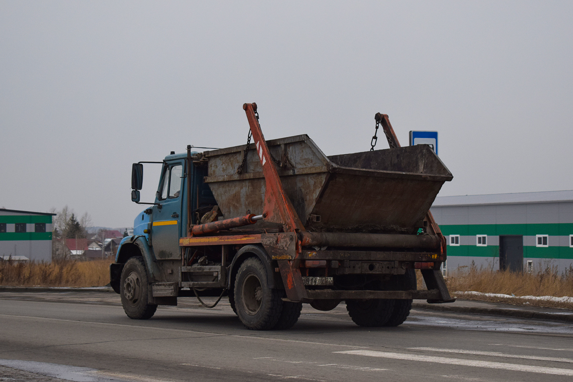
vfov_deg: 17.5
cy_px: 191
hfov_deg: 26.0
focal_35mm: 78
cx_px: 286
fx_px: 1241
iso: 400
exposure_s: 1/640
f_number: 5.6
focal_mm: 52
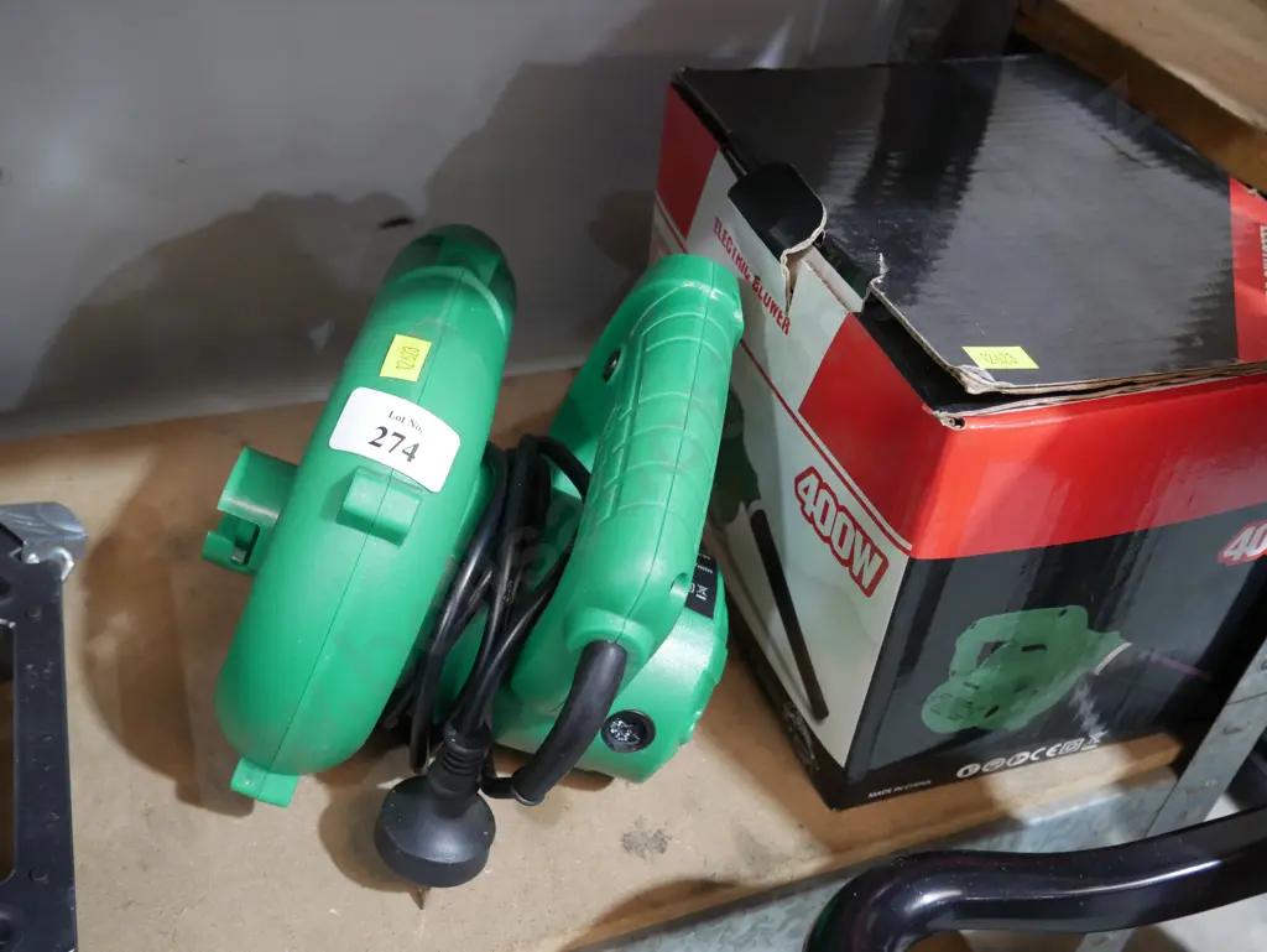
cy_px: 476
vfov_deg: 39.7
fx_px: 1318
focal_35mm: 36
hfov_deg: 51.3
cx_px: 634
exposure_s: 1/60
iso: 1250
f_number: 4
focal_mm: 18
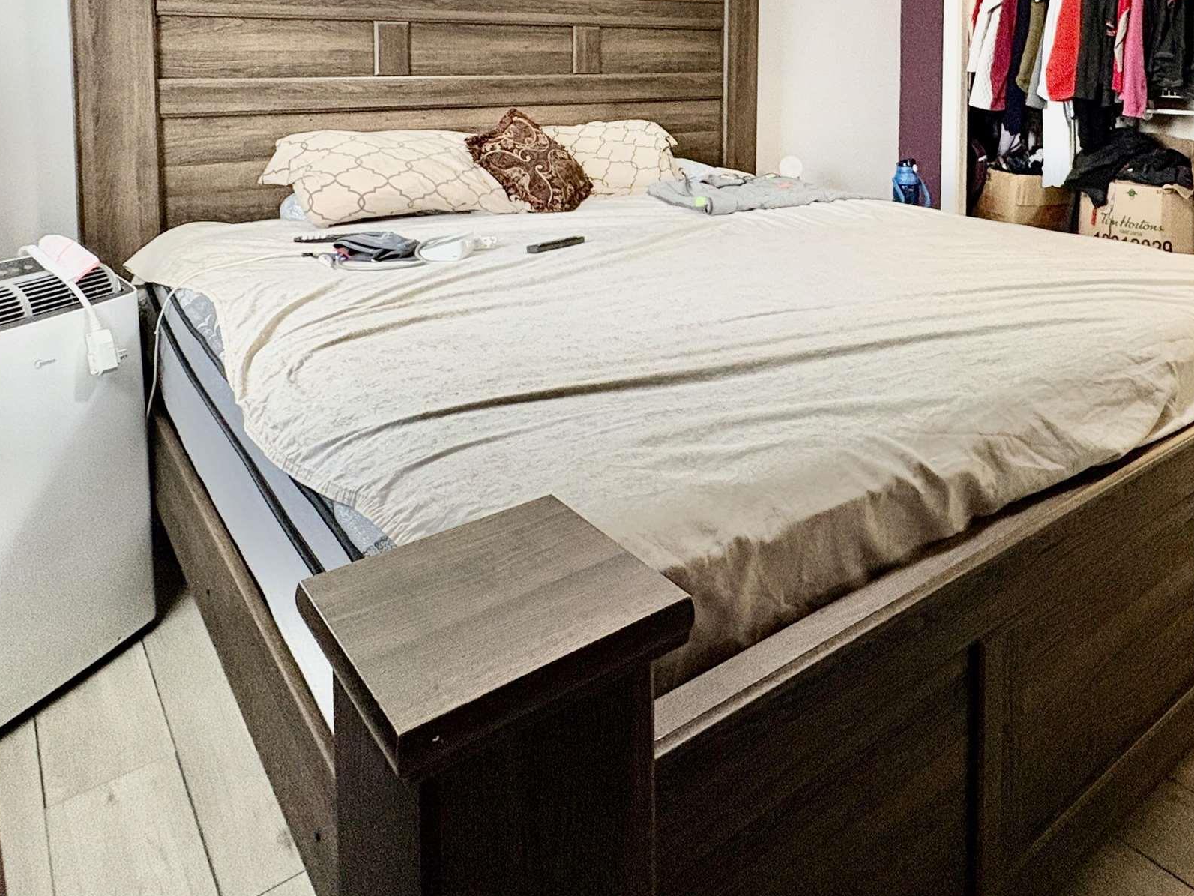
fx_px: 931
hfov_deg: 64.1
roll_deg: +0.2
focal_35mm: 27
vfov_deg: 46.6
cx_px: 769
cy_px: 100
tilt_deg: -2.5
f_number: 2.2
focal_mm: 2.22
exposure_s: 1/60
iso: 400
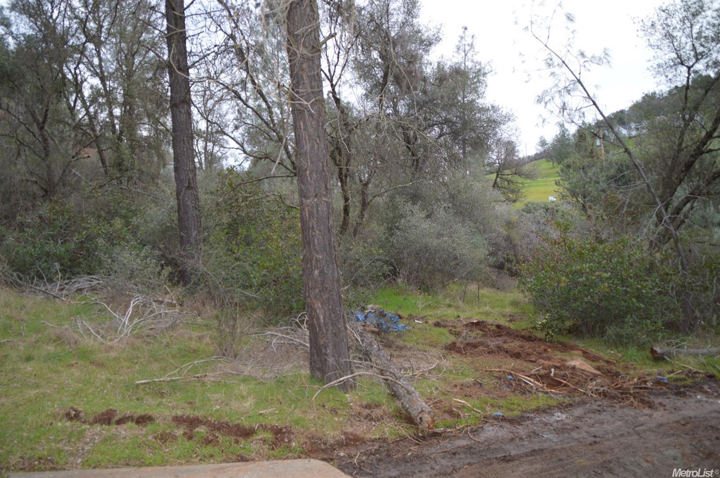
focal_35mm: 27
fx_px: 539
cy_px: 239
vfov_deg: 47.8
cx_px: 360
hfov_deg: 67.4
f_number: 3.5
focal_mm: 18
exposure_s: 1/80
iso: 200
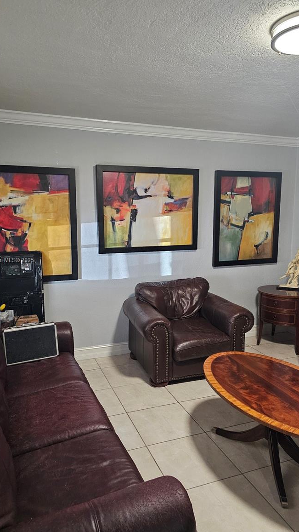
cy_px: 261
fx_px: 366
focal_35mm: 26
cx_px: 157
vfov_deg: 71.9
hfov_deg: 44.4
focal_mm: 6.3
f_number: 1.7
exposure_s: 1/120
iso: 1000
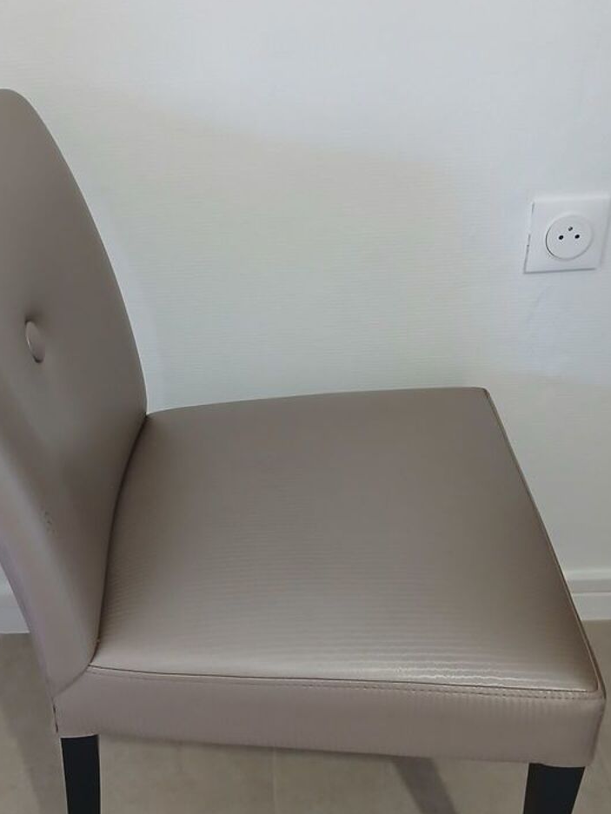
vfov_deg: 50.0
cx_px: 202
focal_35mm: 37
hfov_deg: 38.2
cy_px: 463
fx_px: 871
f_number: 1.8
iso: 320
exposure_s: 1/25
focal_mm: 3.98
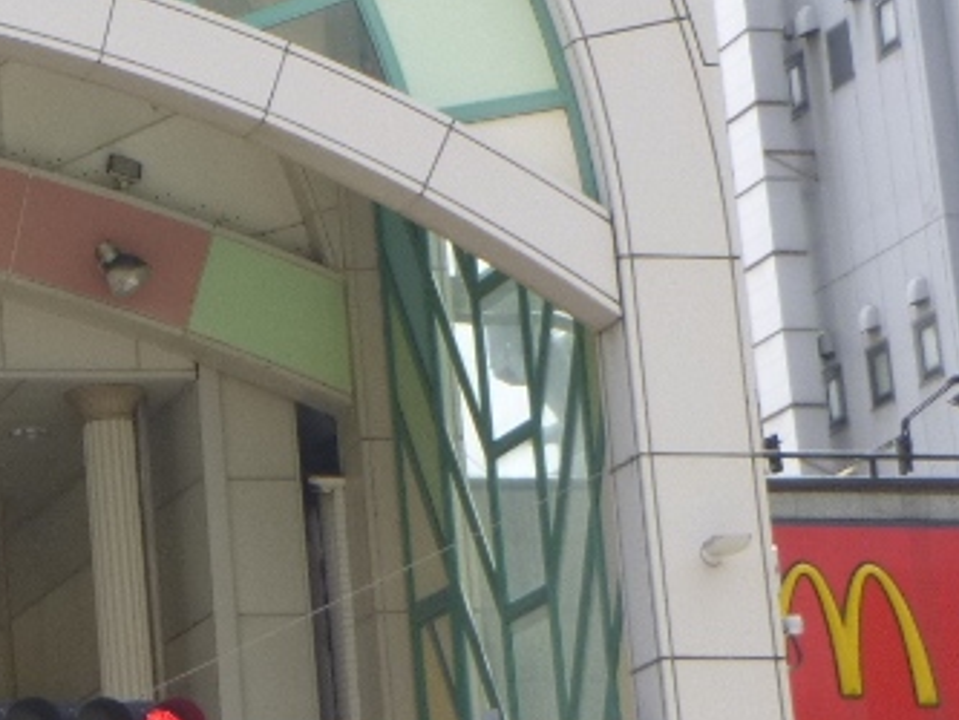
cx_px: -461
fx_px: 4601
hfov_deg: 11.4
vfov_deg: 8.9
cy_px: 158
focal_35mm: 166
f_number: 5
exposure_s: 1/125
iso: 100
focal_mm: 9.7
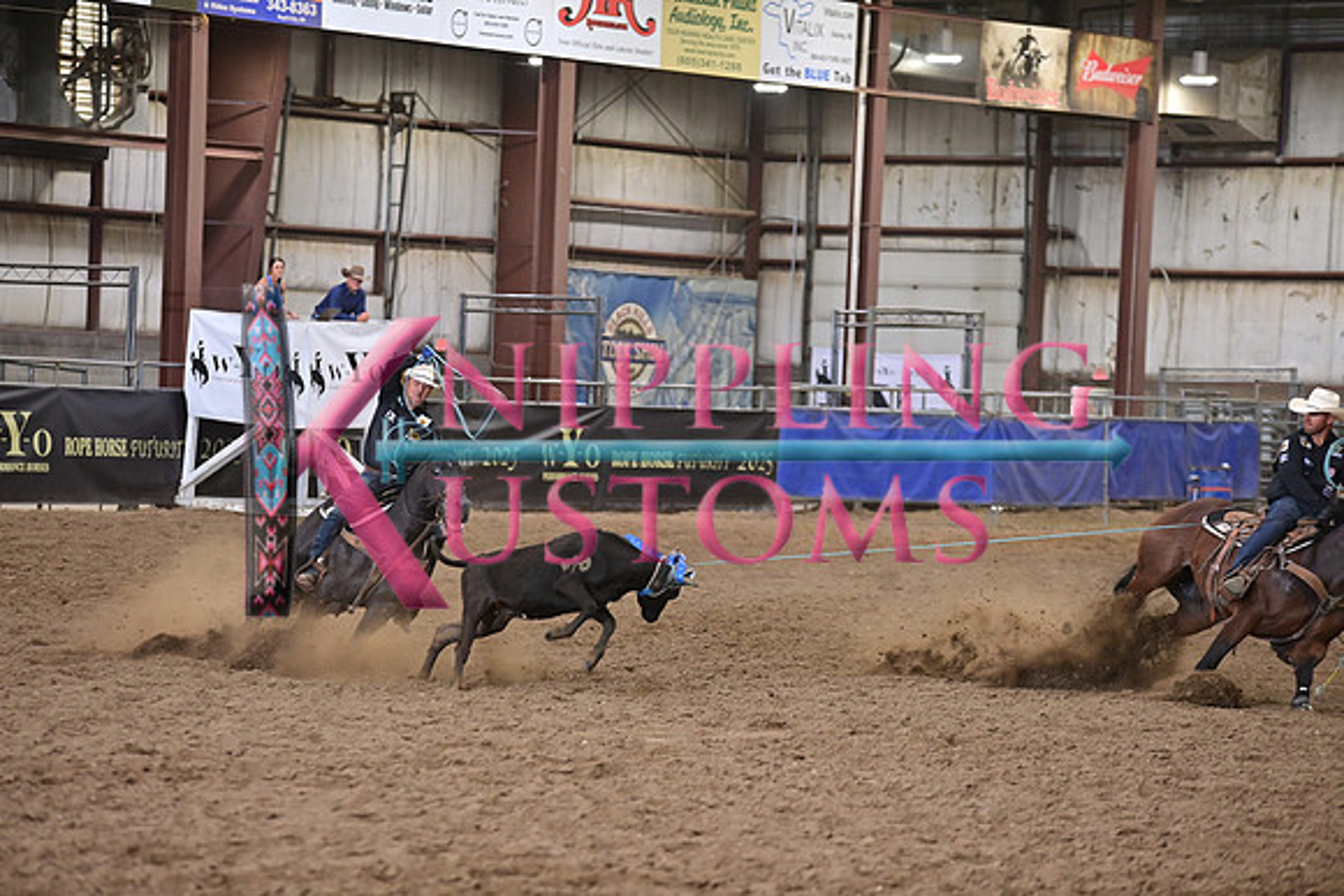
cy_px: 448
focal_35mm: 160
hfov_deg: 12.8
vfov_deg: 8.6
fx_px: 5974
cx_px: 672
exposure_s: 1/250
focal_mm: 160
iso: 1600
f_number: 3.2
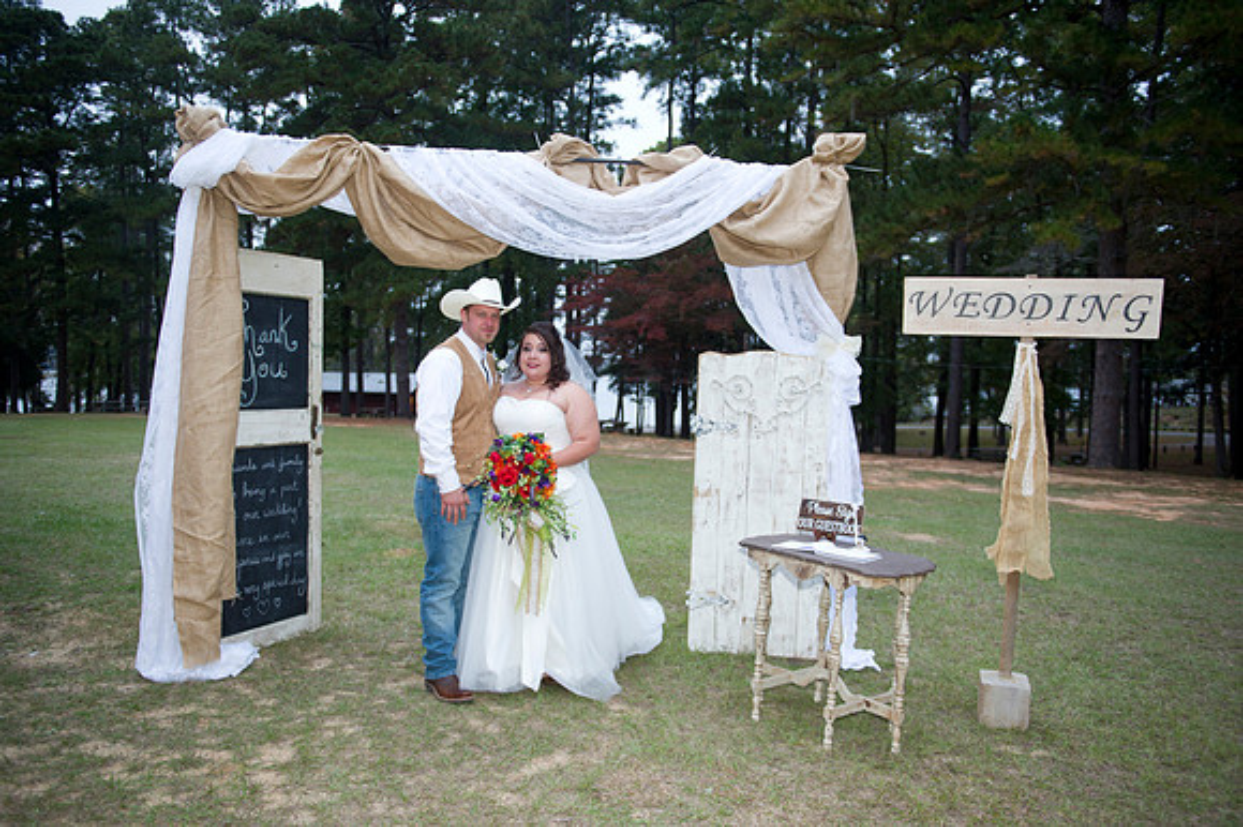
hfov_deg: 63.7
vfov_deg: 44.9
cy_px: 414
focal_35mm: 29
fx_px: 1001
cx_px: 622
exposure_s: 1/80
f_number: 2.8
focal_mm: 29
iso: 800
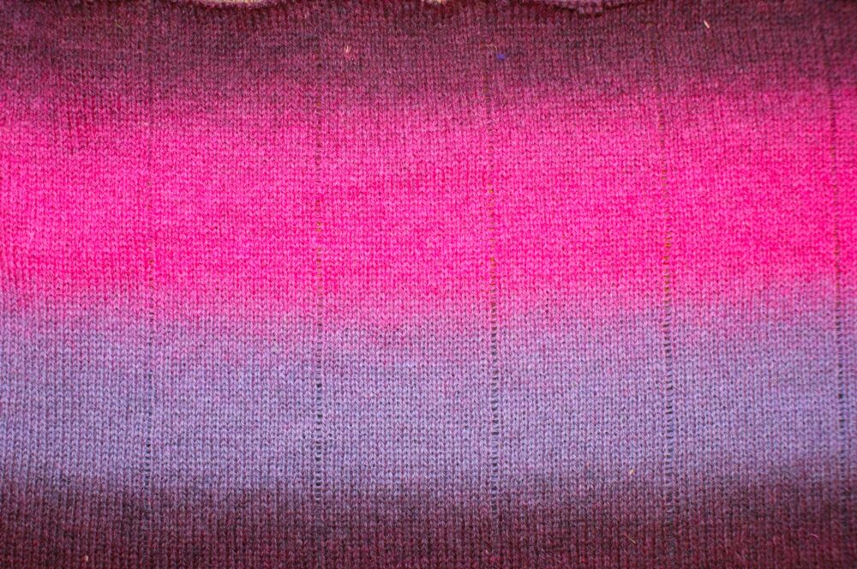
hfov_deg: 46.5
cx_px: 428
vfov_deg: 31.8
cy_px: 284
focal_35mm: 42
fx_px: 999
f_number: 5.6
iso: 400
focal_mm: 28
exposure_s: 1/60
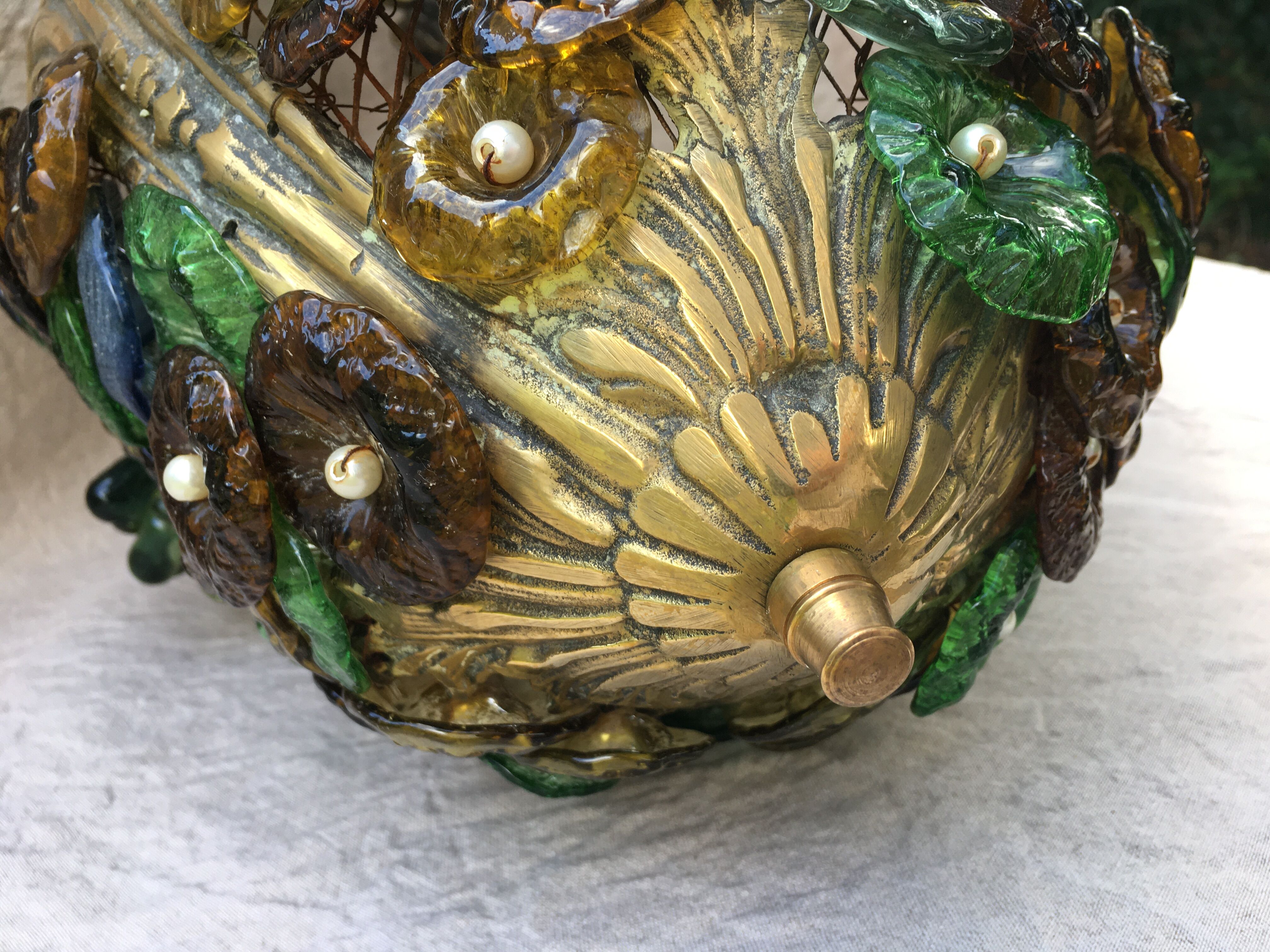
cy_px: 476
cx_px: 635
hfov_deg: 61.7
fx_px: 1064
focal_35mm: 29
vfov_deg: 48.2
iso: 40
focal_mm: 4.15
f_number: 2.2
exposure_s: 1/100
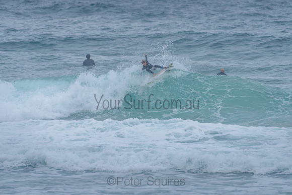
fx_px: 4971
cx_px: 146
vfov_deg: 2.2
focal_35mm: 613
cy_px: 76
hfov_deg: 3.4
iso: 400
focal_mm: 500
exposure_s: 1/1250
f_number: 5.6
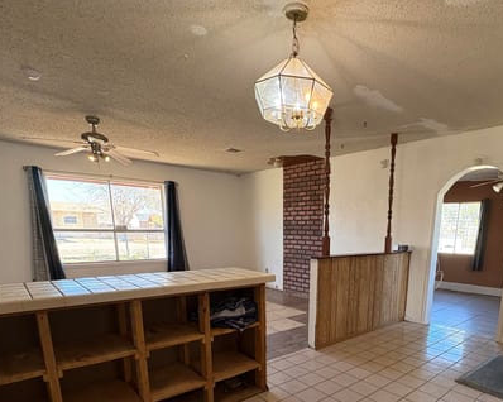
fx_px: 327
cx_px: 316
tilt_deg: -12.5
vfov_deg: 59.7
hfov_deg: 73.7
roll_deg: -0.6
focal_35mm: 22
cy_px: 301
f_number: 2.2
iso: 250
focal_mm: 2.22
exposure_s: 1/120
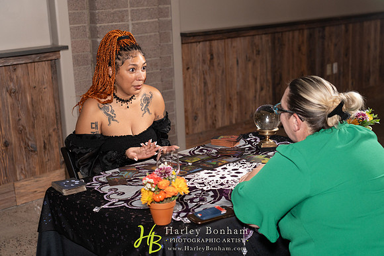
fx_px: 597
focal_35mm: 56
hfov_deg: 35.6
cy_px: 128
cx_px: 192
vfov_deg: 24.2
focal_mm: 56
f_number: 4
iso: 1250
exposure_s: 1/125
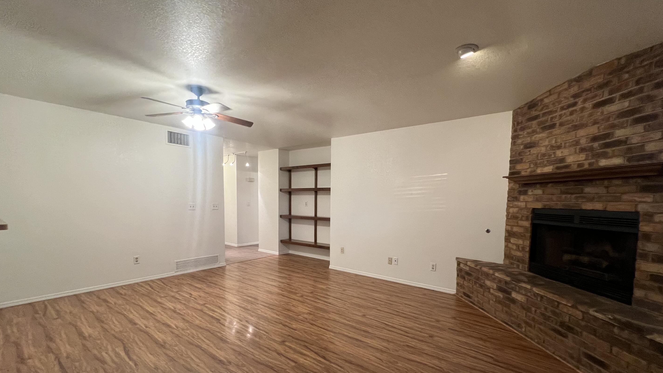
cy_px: 221
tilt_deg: -3.4
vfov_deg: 69.9
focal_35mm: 15
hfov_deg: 103.0
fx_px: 264
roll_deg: +0.5
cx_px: 342
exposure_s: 1/60
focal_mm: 1.57
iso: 320
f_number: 1.8
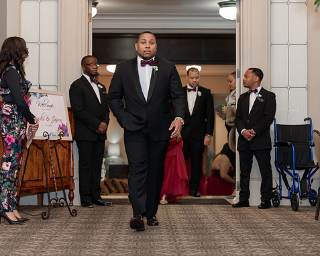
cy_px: 123
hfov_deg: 22.5
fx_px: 805
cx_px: 150
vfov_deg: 18.1
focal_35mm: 85
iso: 2000
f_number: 2.8
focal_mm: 70
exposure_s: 1/250
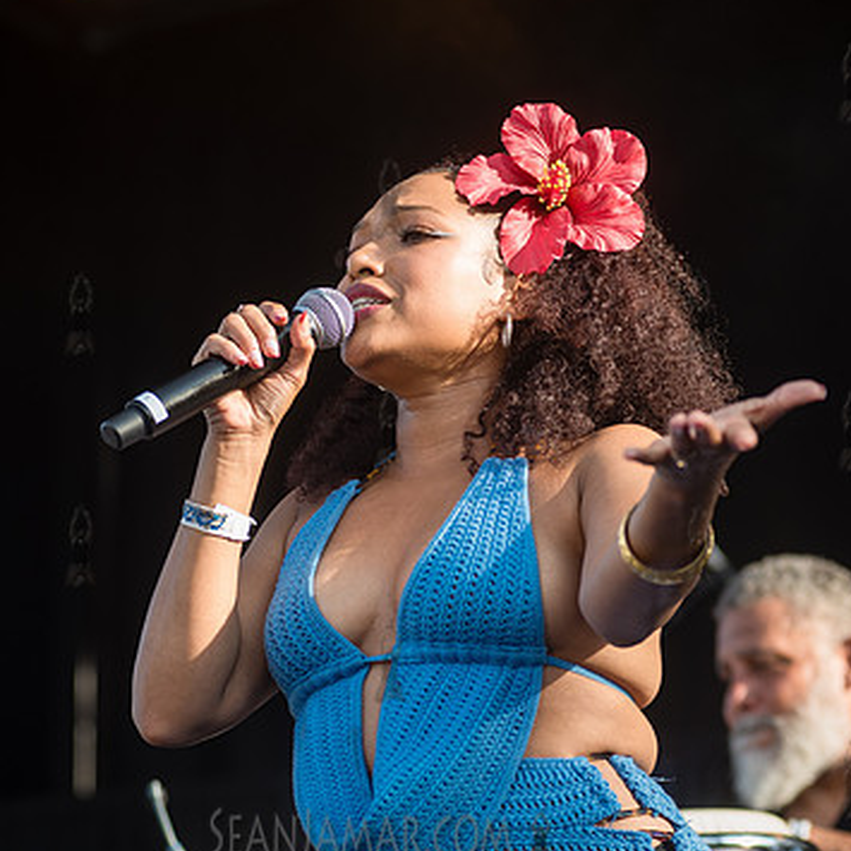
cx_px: 450
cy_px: 440
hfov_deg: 11.6
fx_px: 4200
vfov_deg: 11.6
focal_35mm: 151
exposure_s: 1/1000
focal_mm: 100
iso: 320
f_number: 4
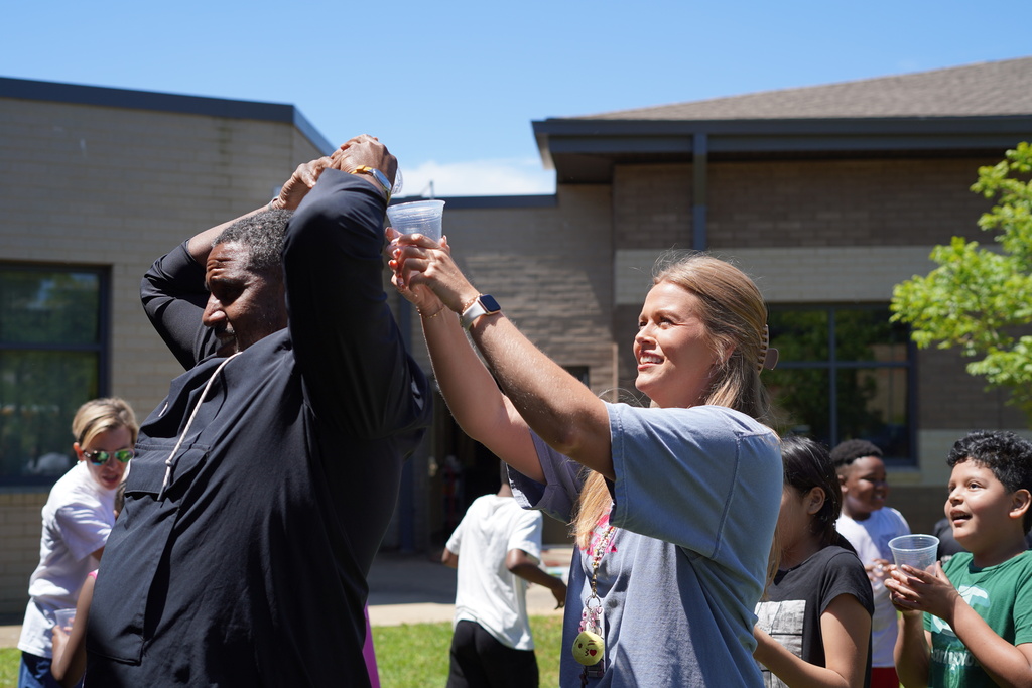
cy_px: 344
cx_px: 516
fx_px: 1433
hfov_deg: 39.6
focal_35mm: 50
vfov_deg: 27.0
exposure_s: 1/500
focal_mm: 50
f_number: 4.5
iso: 100
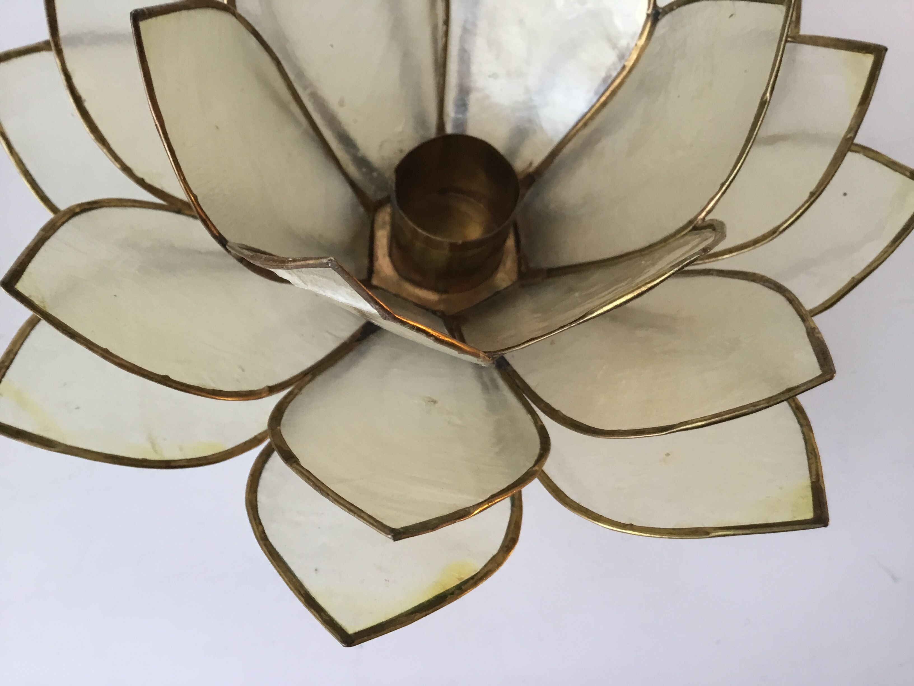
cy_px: 343
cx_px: 457
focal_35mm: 31
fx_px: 819
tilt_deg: -65.1
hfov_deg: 58.4
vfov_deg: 45.4
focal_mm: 3.3
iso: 64
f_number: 2.4
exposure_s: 1/33
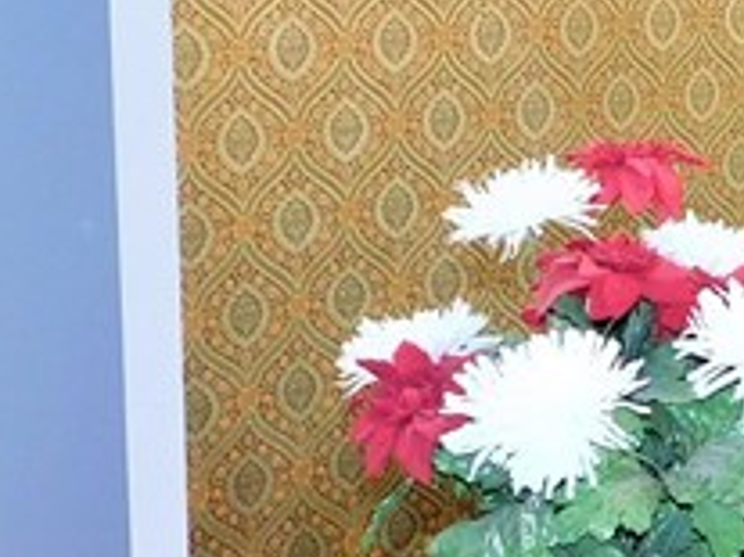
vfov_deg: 13.0
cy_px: 383
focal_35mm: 114
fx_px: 2449
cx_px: 963
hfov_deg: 16.4
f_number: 3
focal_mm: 4
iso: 200
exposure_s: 1/30
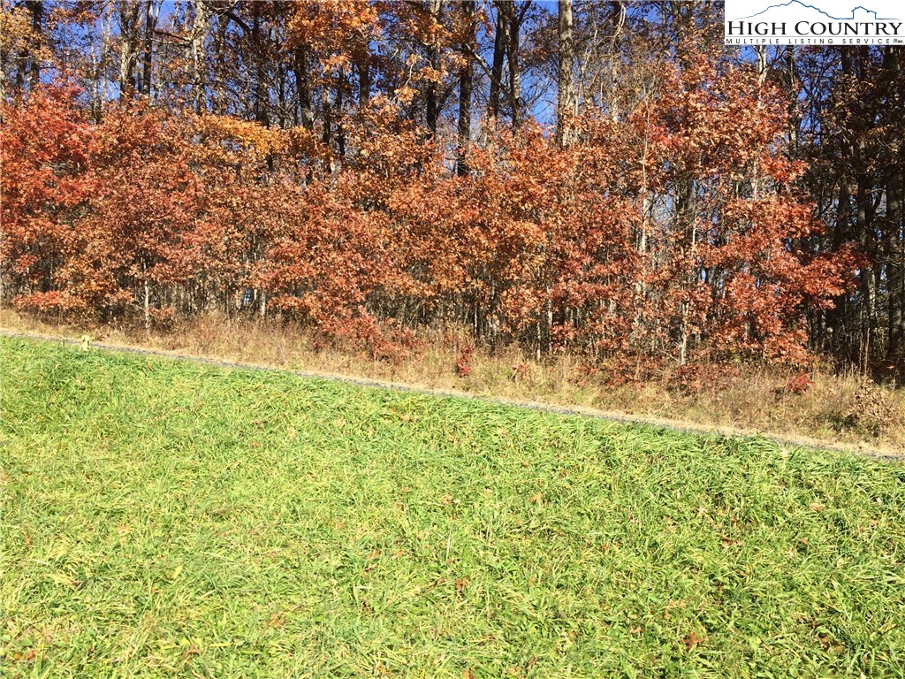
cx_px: 452
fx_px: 758
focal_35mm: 29
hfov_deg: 61.7
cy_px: 340
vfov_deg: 48.2
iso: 32
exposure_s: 1/1026
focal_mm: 4.15
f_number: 2.2
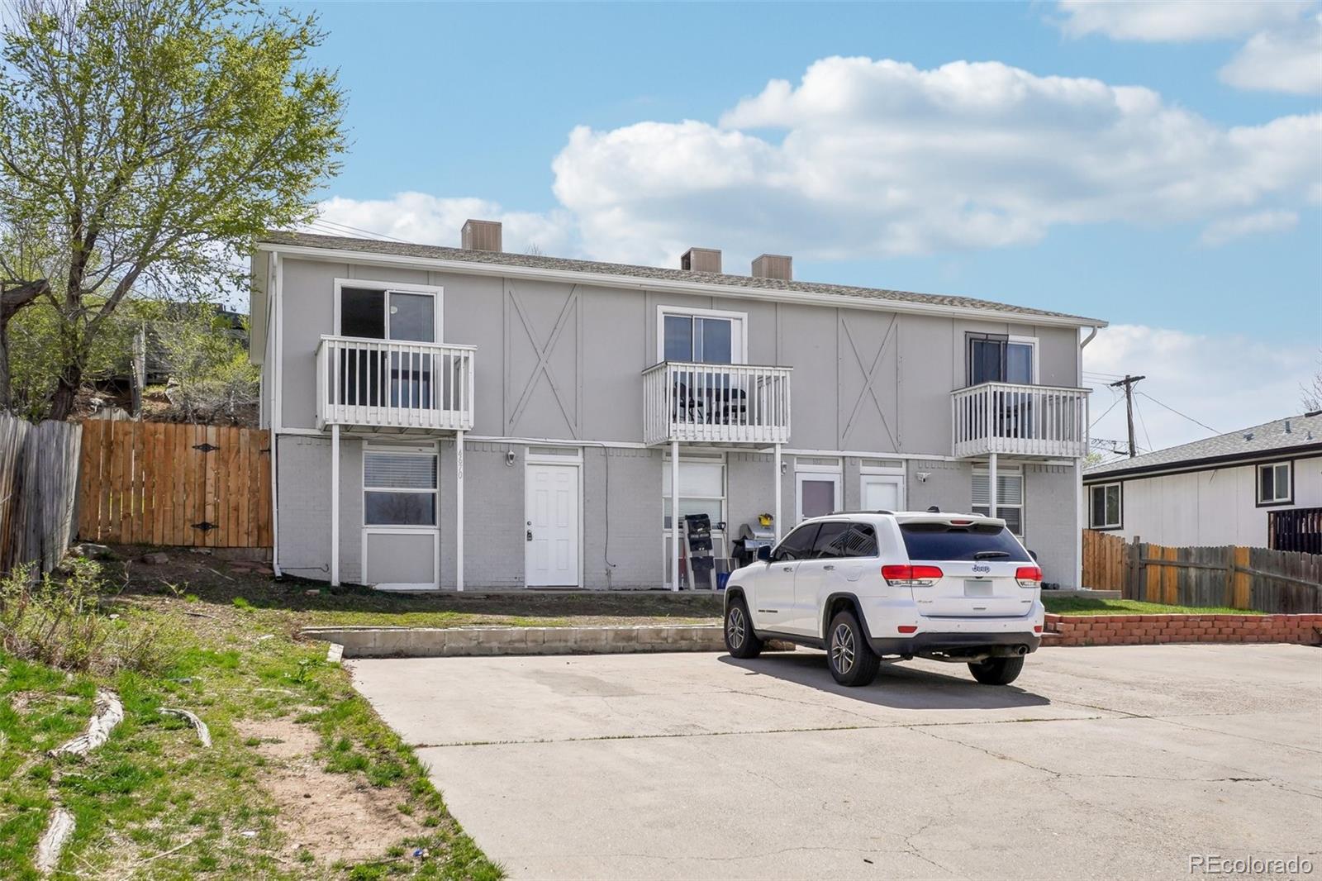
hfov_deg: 61.9
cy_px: 440
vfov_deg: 43.6
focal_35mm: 30
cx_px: 661
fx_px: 1101
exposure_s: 1/750
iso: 100
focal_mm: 20
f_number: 8
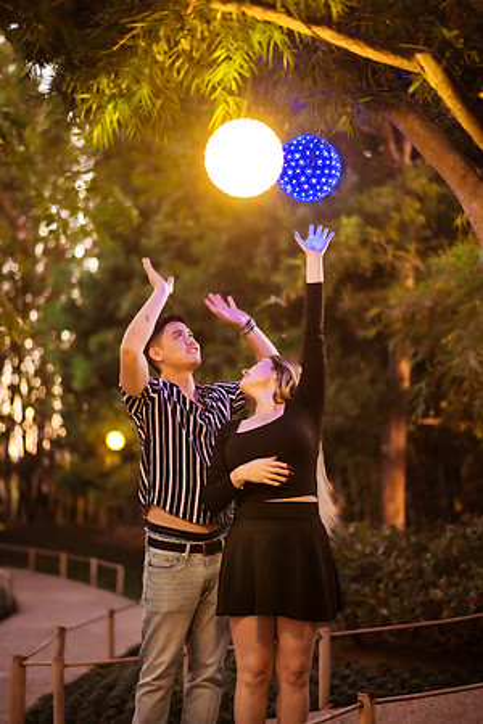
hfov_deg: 23.4
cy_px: 362
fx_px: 1167
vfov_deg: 34.5
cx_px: 242
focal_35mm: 58
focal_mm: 58
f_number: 1.4
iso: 1250
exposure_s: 1/200
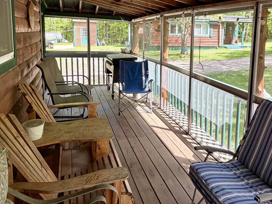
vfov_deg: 47.0
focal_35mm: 29
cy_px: 60
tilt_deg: -7.1
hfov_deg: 61.0
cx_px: 166
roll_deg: -1.4
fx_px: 228
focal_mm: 2.22
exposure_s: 1/121
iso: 80
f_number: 2.2
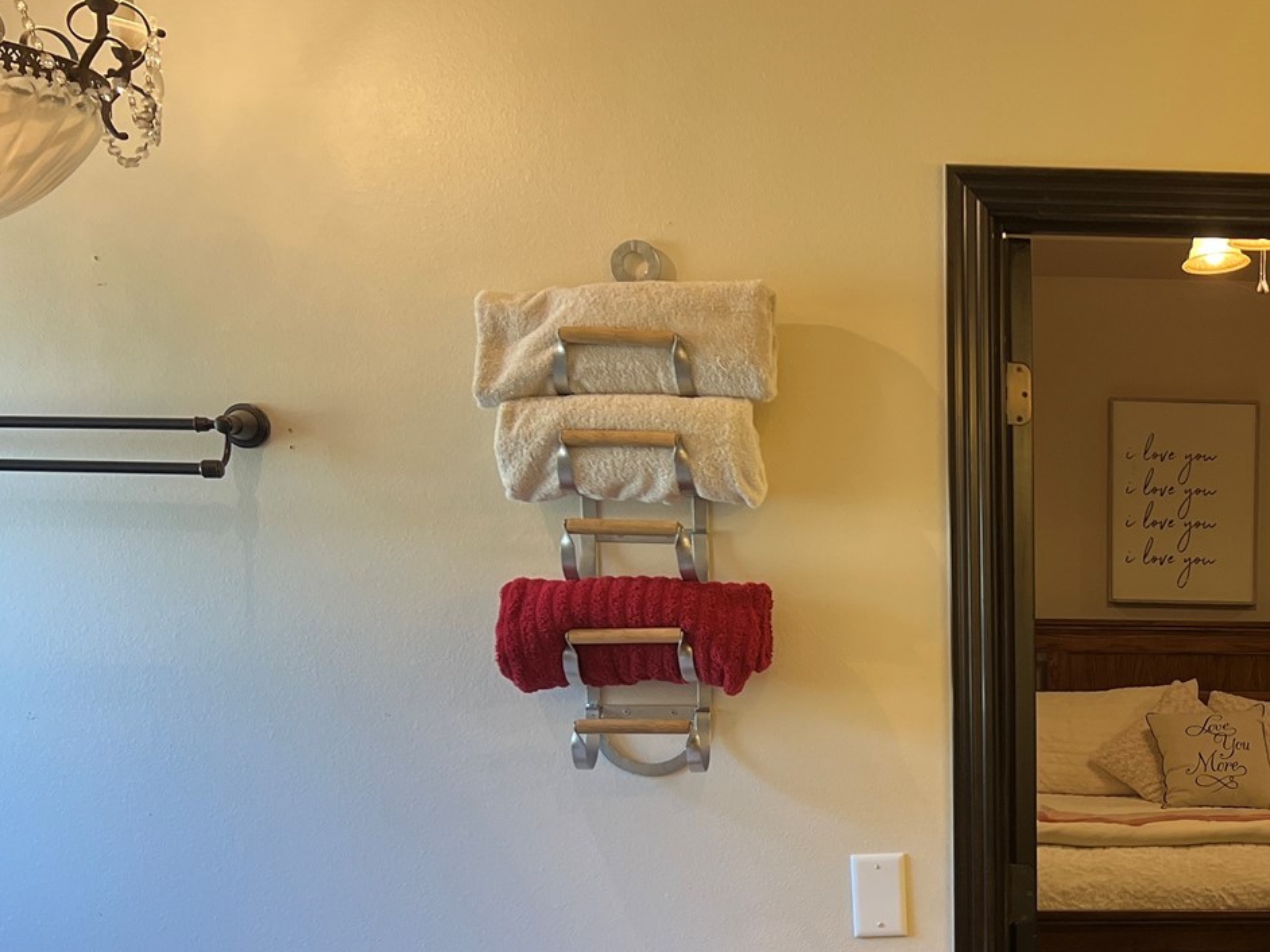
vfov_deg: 26.6
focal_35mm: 53
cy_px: 850
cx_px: 1247
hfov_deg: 33.4
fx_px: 1944
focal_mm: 5.7
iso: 100
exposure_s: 1/120
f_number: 1.5
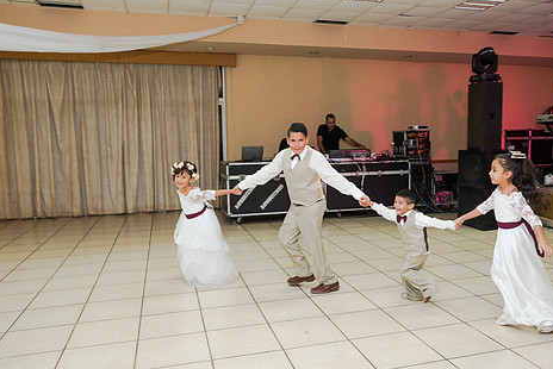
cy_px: 190
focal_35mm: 30
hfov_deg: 61.8
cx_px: 305
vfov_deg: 43.7
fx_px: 461
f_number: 2.8
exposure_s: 1/125
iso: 1600
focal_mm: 24
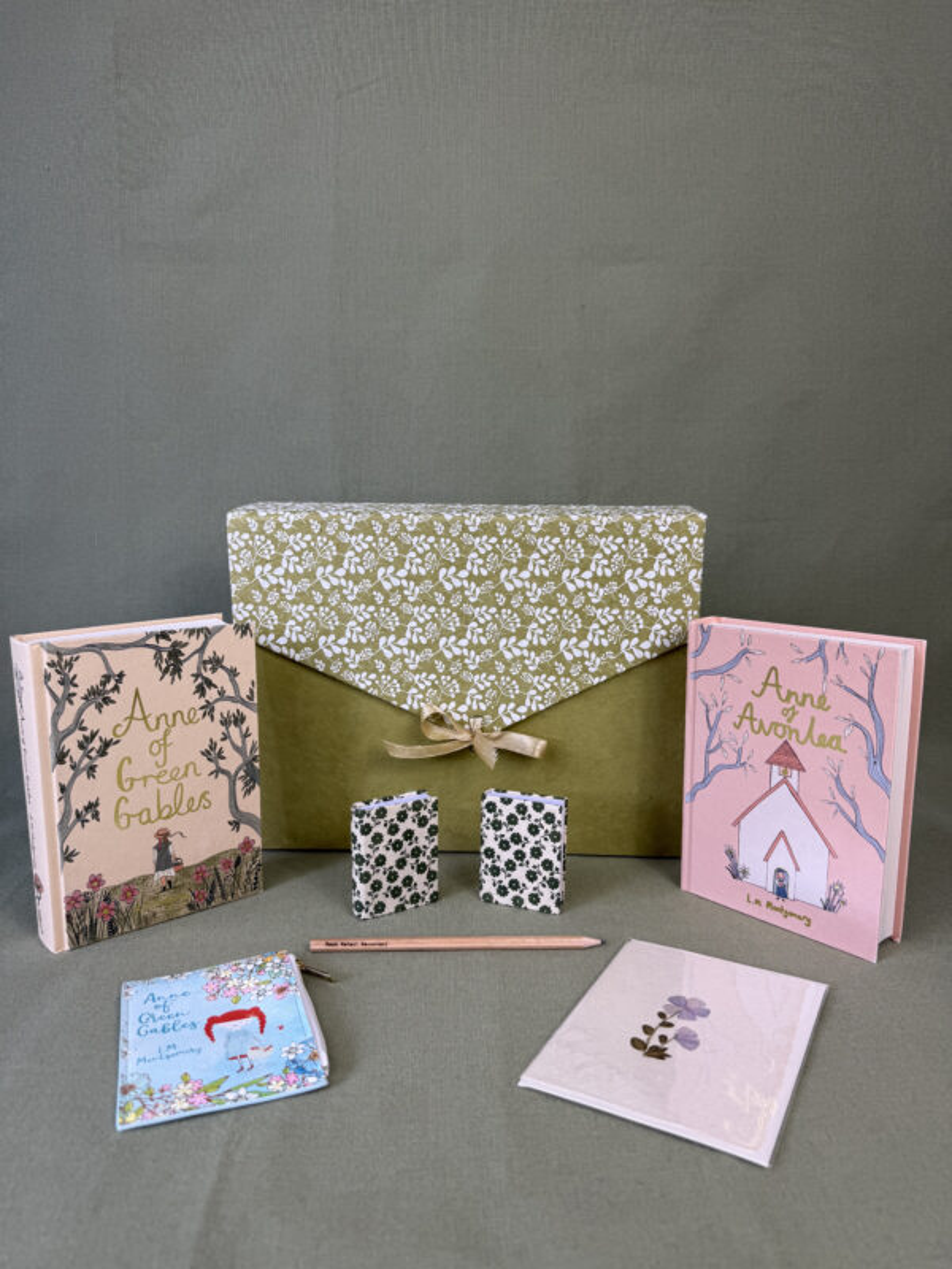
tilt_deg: -9.6
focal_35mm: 24
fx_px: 880
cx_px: 476
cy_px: 634
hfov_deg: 56.8
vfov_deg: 71.6
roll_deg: +0.0
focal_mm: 6.76
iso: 64
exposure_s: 1/121
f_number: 1.78
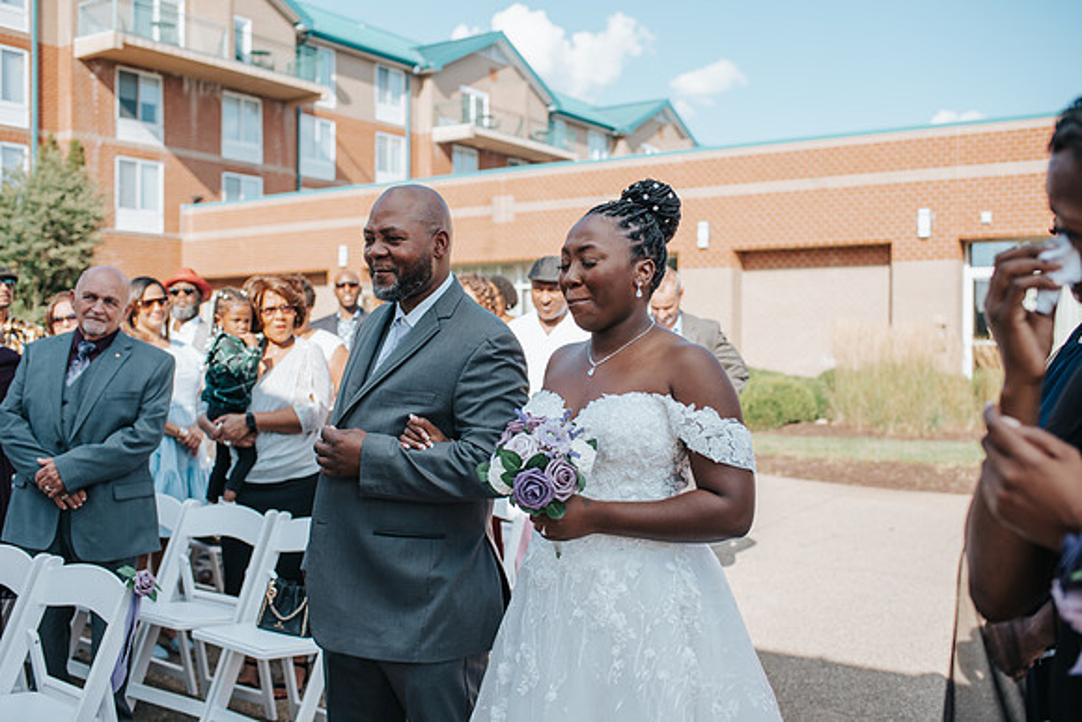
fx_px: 1052
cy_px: 361
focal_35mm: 35
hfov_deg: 54.4
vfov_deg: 37.9
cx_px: 541
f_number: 3.2
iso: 140
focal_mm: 35
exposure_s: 1/1250
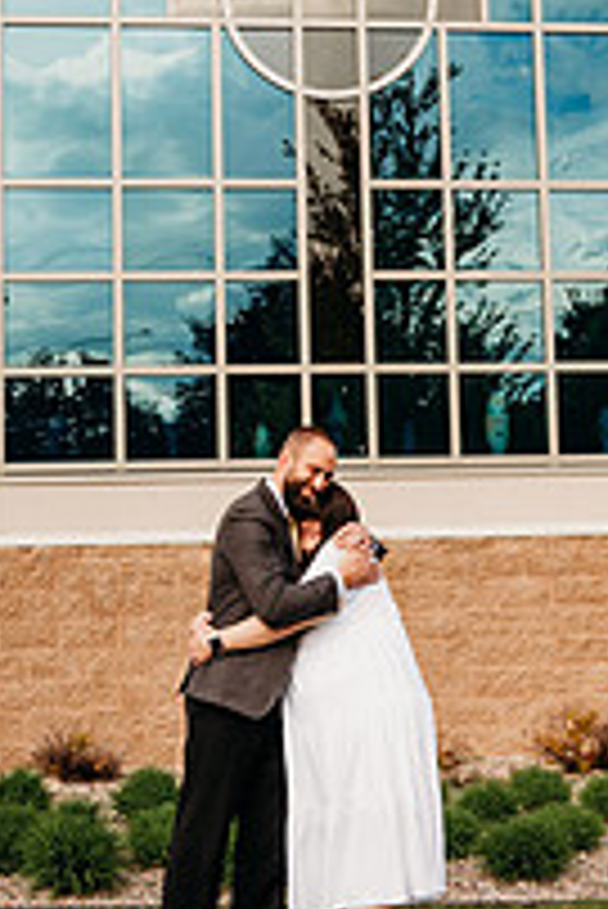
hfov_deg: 19.8
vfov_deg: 29.2
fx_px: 1745
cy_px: 387
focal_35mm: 69
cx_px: 329
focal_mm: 31
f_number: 2.8
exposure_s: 1/1600
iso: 200
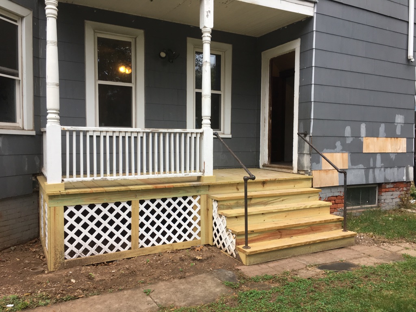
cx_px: 208
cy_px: 156
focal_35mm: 29
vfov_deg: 48.2
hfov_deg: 61.7
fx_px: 349
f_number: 2.2
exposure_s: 1/120
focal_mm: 4.15
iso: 40
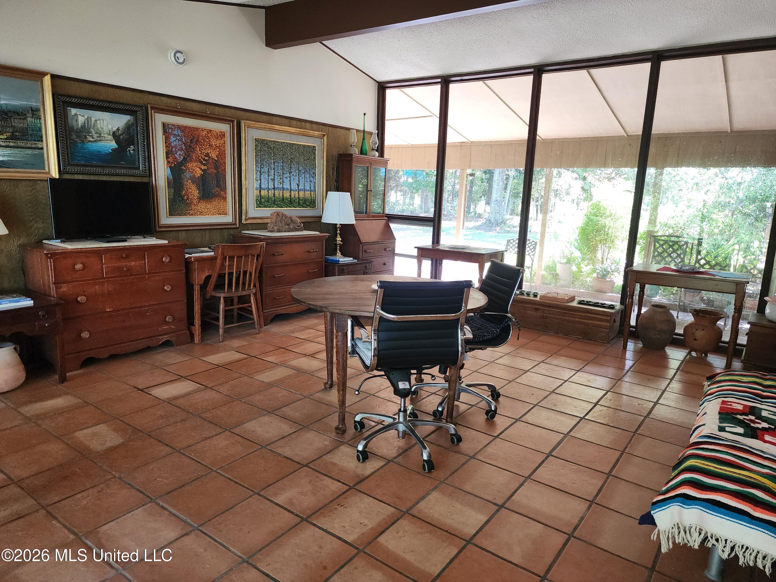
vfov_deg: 58.9
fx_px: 516
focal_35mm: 23
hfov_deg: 73.9
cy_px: 291
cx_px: 388
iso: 200
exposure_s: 1/120
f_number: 1.8
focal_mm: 6.4
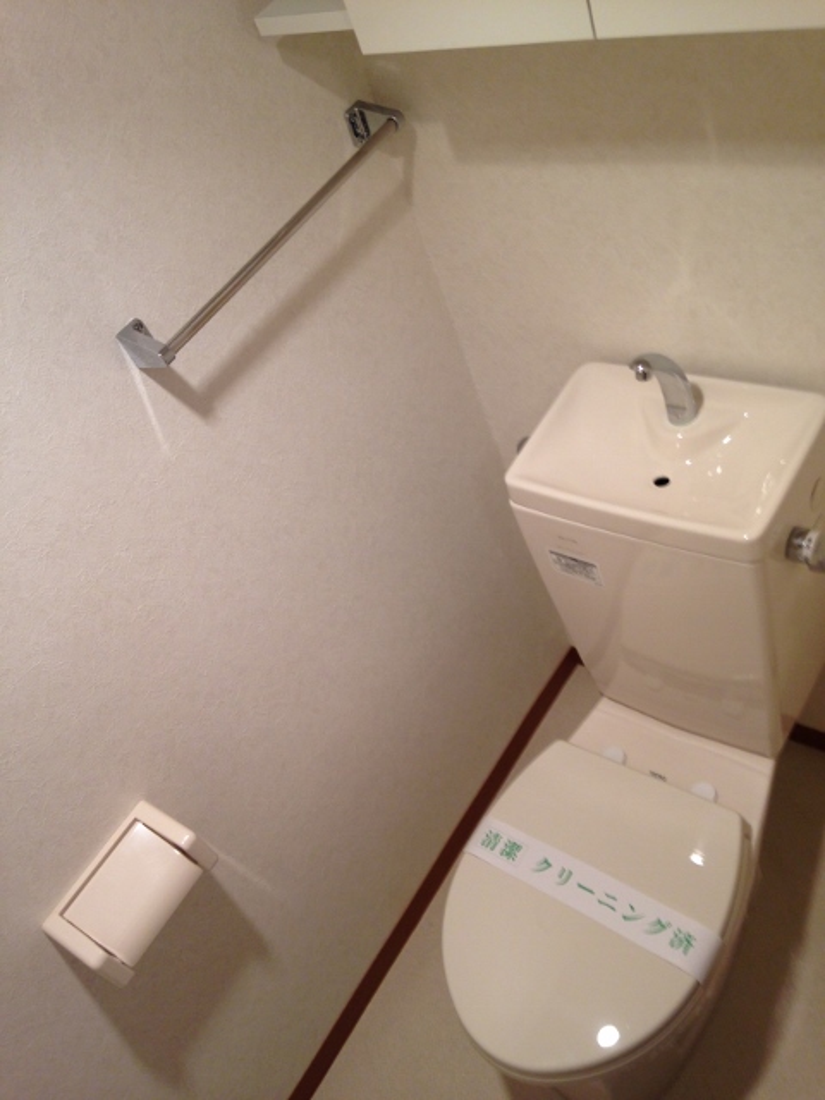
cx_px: 412
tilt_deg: -45.0
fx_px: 1049
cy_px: 550
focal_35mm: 33
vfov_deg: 55.4
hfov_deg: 42.9
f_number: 2.4
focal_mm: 4.12
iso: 64
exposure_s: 1/20
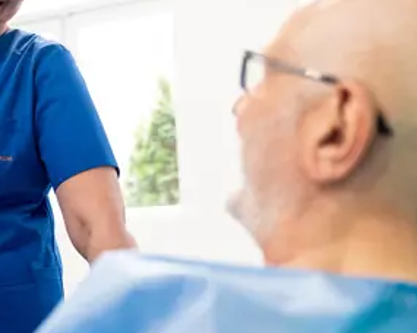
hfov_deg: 31.7
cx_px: 56
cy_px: 84
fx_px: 703
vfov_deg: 26.3
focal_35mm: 57
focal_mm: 32
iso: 1600
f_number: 2.8
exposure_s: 1/200
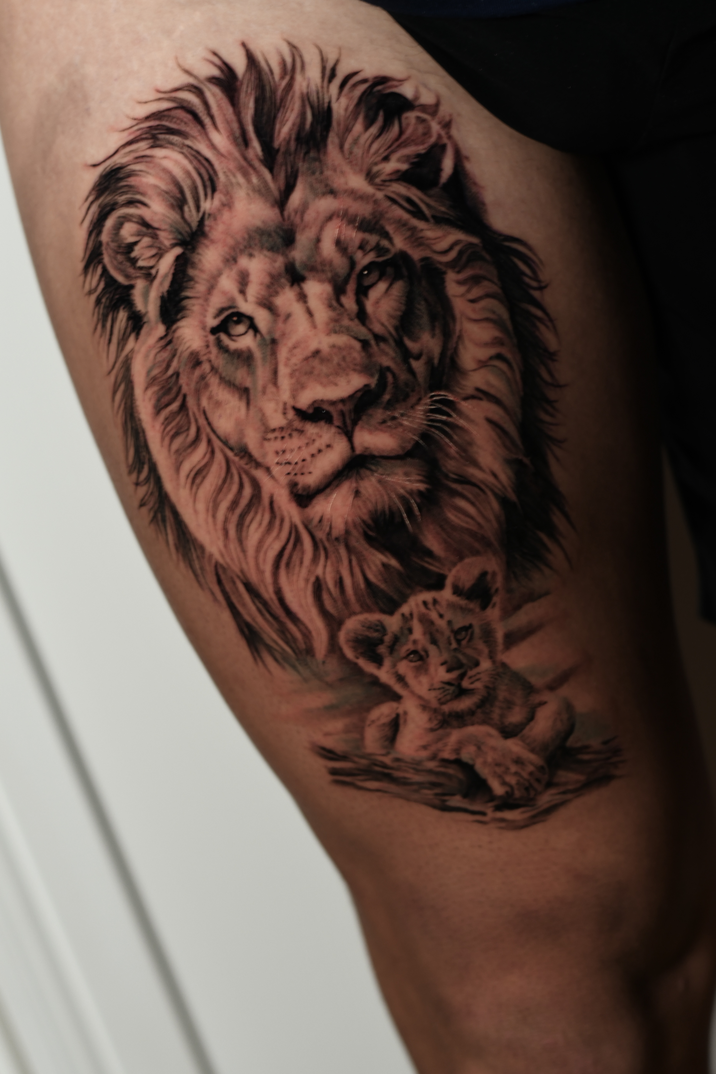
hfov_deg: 18.2
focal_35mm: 75
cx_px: 358
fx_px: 2237
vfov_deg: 27.0
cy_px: 537
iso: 400
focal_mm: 50
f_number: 3.2
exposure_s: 1/25
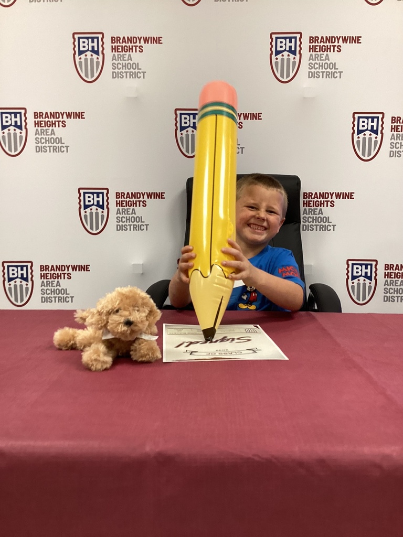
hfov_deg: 45.4
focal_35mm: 31
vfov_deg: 58.4
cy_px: 268
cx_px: 202
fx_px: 481
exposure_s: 1/50
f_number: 2.4
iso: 125
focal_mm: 3.3
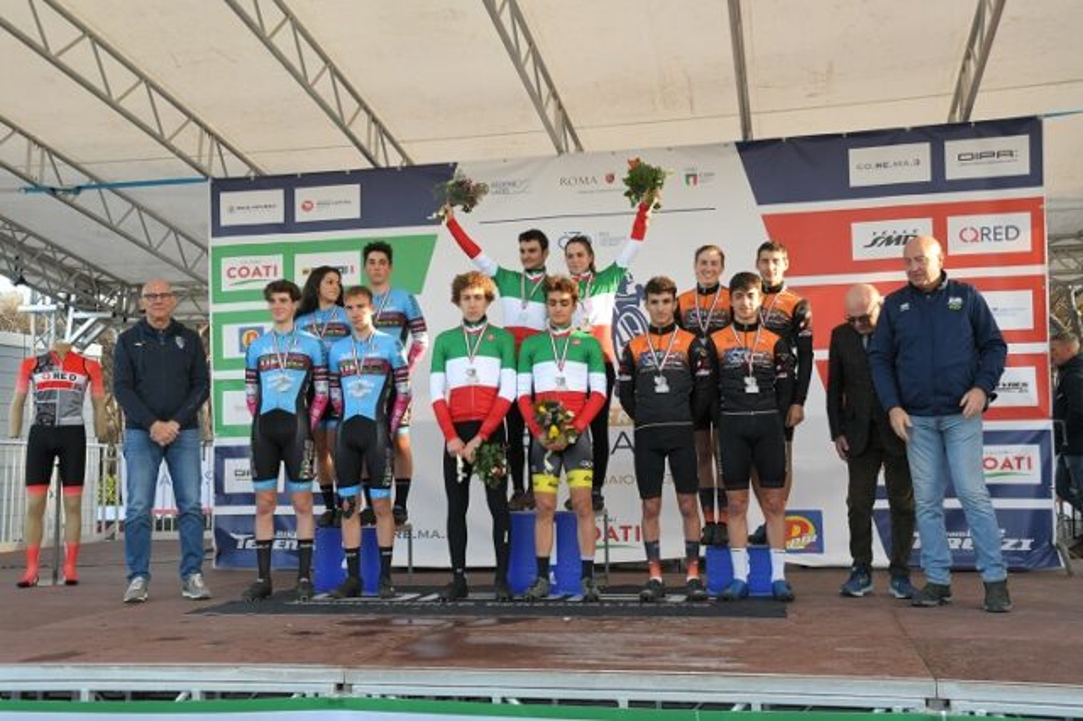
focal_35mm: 38
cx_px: 542
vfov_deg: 35.5
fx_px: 1127
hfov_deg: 51.3
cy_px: 360
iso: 1000
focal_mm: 25
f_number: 5.6
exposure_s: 1/640
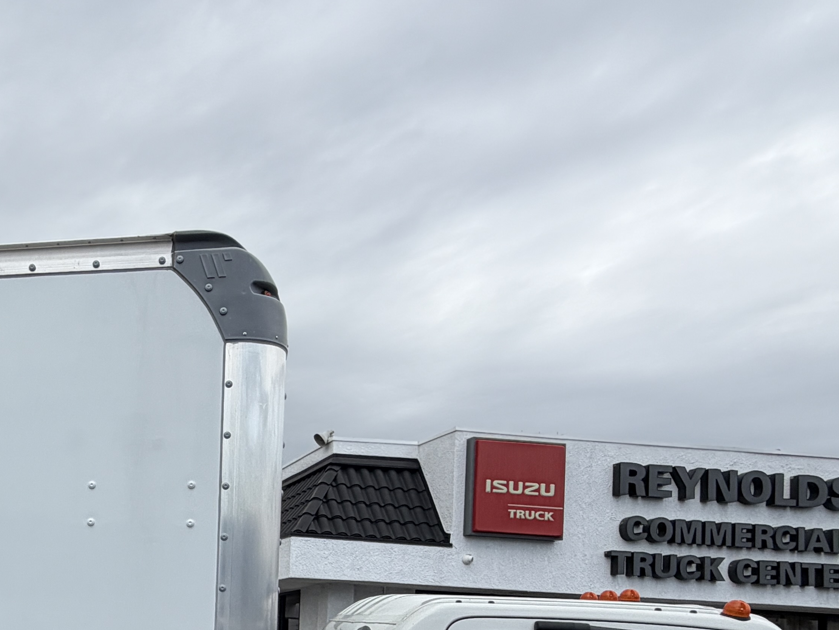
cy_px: 608
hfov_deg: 45.4
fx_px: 873
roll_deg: -2.8
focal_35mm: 36
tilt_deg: +1.7
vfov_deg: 36.3
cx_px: 49
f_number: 2.2
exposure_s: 1/770
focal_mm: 2.22
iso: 32
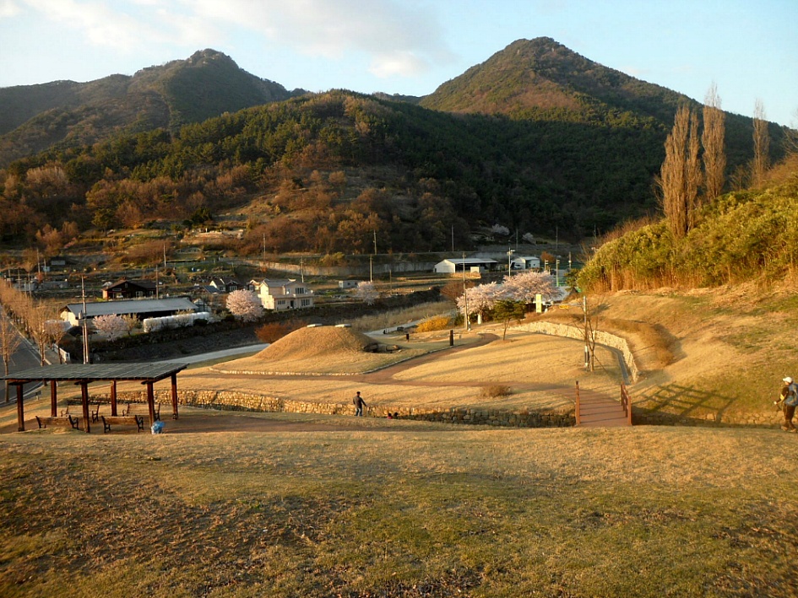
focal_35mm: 27
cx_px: 399
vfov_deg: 51.4
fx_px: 623
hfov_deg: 65.3
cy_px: 299
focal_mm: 4.9
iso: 80
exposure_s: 1/125
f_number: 3.5
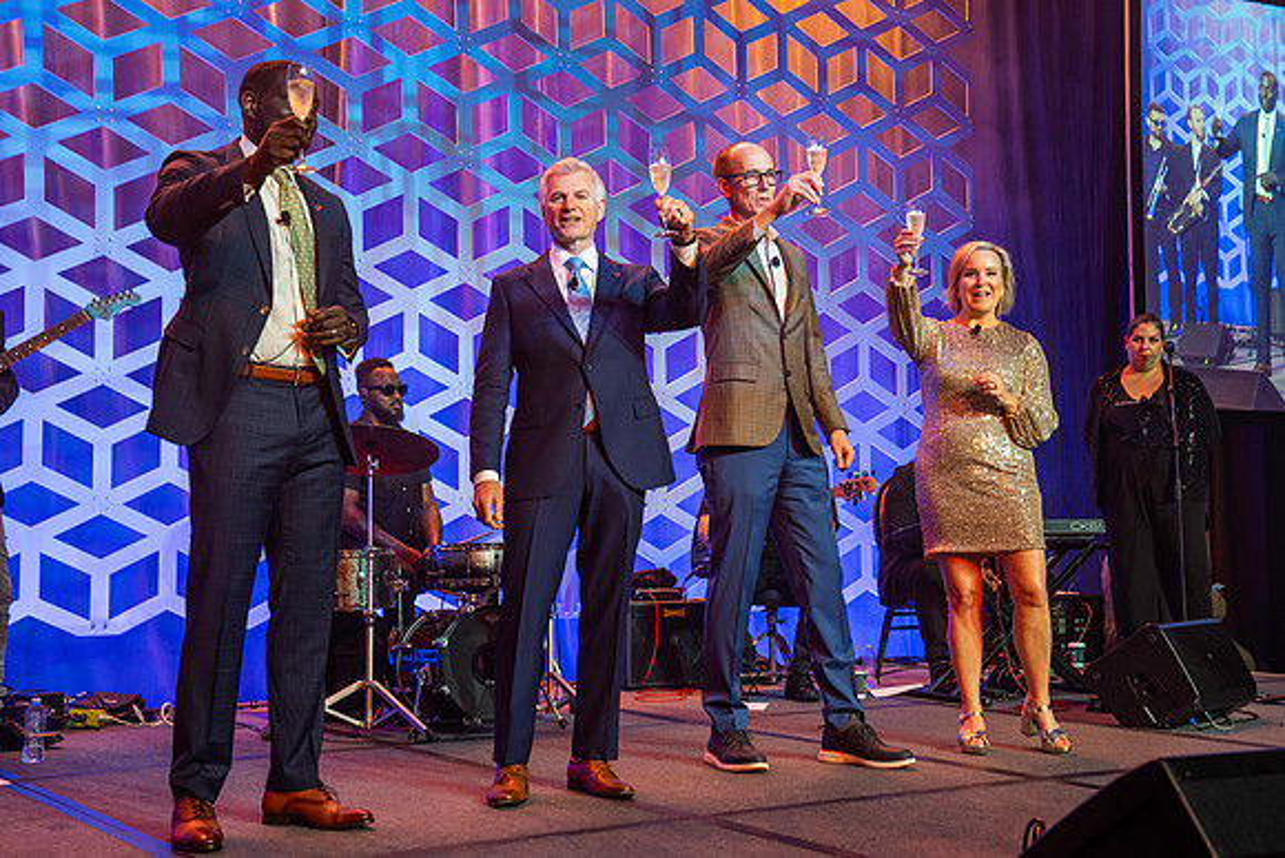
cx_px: 642
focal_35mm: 48
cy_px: 429
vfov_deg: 28.1
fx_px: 1714
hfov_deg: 41.1
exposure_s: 1/200
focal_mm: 48
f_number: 4.5
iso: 1250
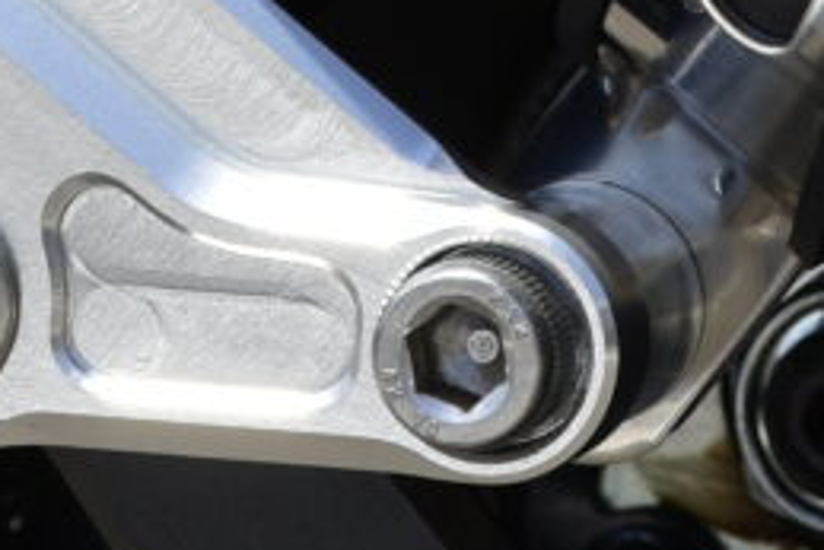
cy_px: -1019
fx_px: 35382
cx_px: 722
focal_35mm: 1545
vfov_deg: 0.9
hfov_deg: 1.3
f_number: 11
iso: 100
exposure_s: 1/200
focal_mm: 200
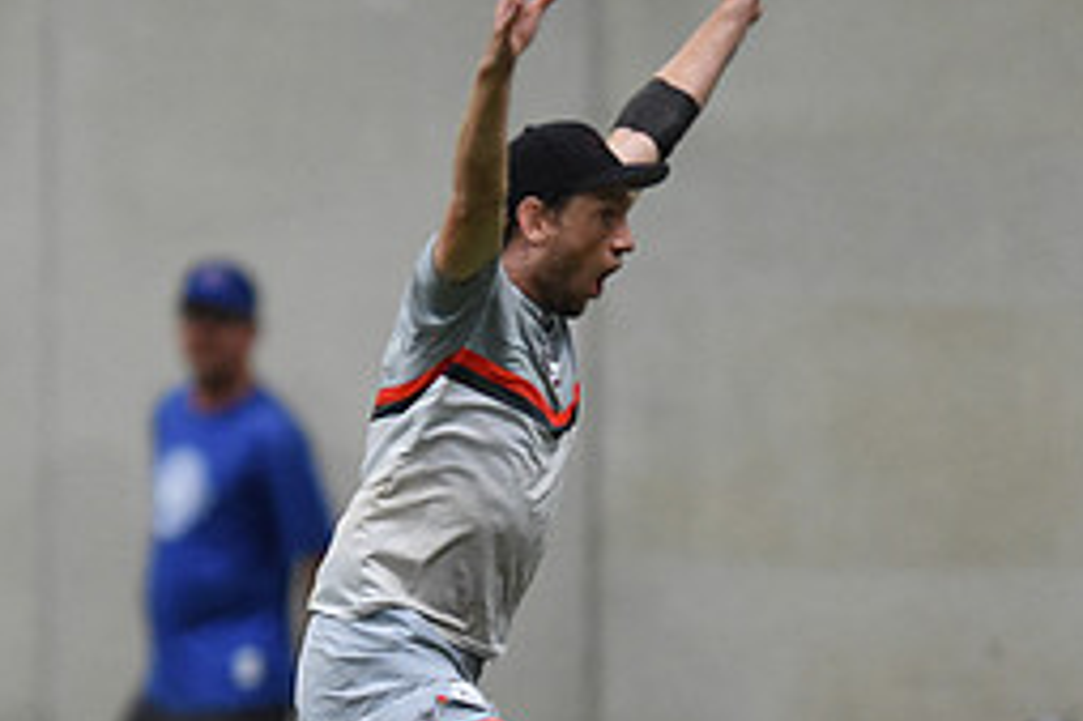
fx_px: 27417
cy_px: 501
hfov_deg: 2.3
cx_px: 367
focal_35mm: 912
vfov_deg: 1.5
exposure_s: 1/500
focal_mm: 400
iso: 10000
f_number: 2.8
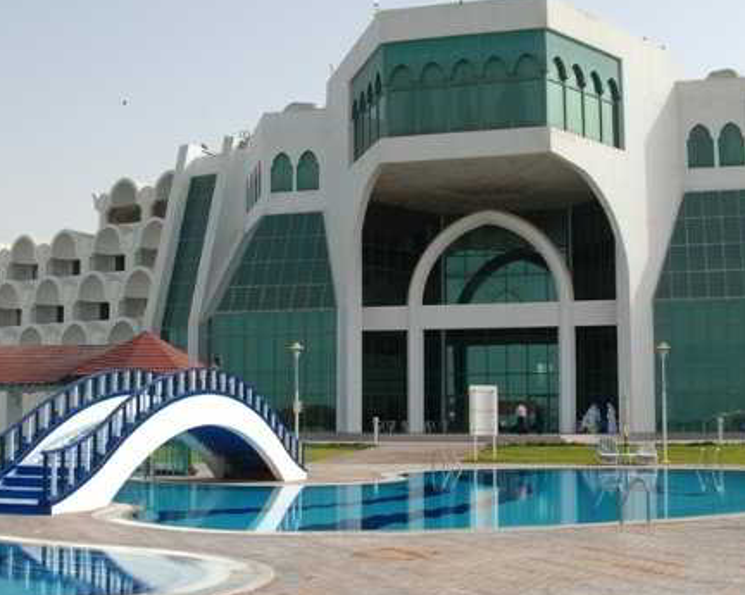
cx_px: 326
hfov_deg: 39.5
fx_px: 1036
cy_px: 291
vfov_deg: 32.1
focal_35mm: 47
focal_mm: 18
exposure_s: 1/320
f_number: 9
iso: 125
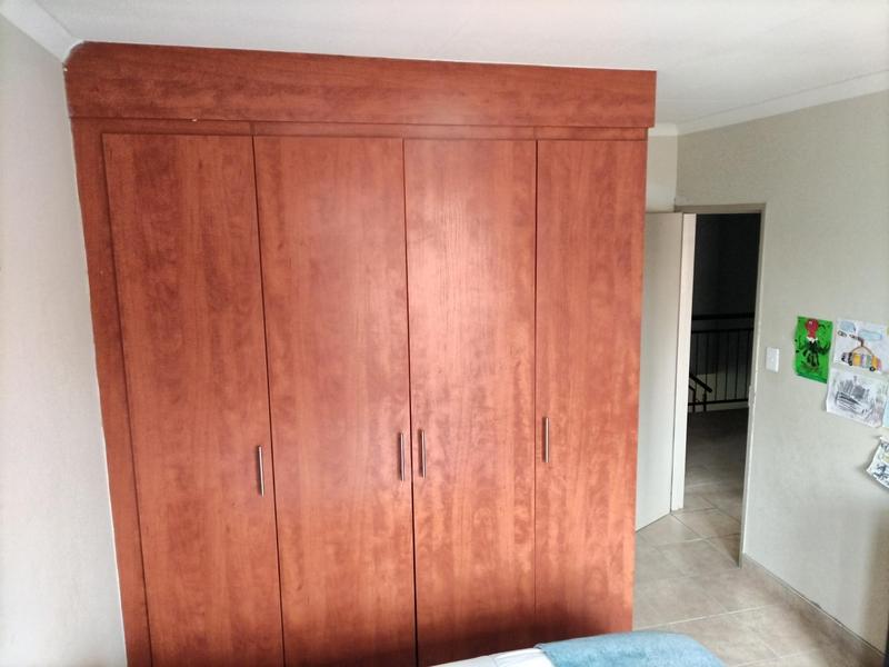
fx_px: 668
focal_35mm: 26
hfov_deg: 67.3
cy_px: 334
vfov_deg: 53.1
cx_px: 444
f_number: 1.8
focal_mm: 4.7
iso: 1595
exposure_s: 1/100
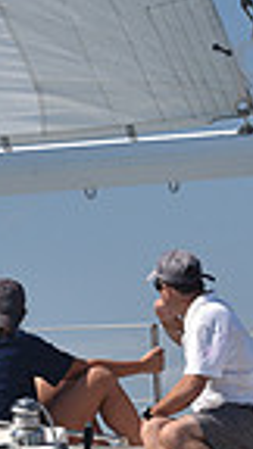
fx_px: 3530
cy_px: 519
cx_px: 69
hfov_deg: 4.1
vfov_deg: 7.2
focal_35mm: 296
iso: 250
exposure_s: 1/1250
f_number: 5
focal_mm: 70
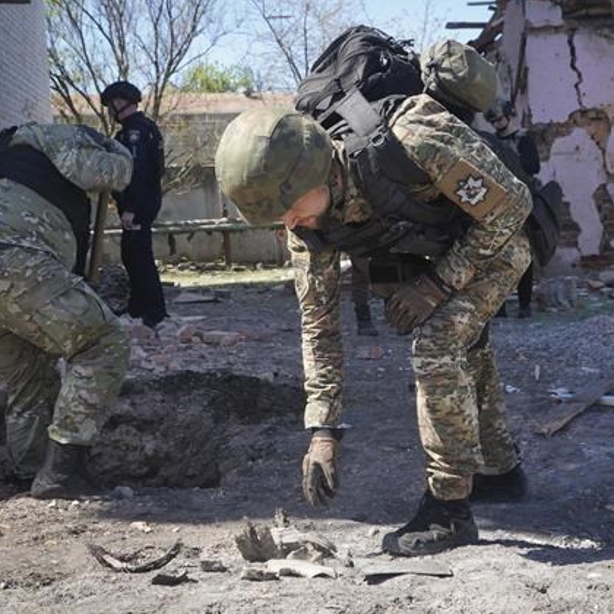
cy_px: 312
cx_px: 349
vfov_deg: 36.8
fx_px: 923
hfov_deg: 36.7
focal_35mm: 46
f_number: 9
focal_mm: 35
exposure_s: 1/640
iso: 1250
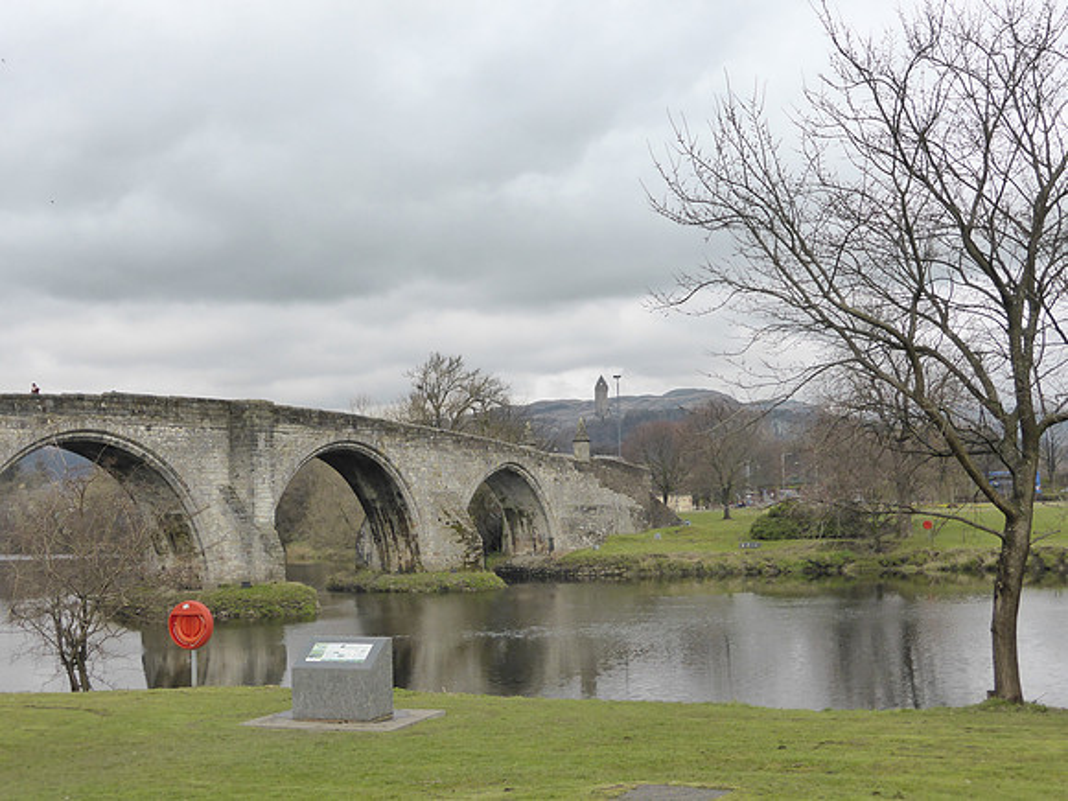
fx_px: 1419
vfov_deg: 31.5
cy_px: 400
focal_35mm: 46
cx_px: 534
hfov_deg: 41.2
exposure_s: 1/800
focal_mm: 7.9
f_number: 4.5
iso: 200
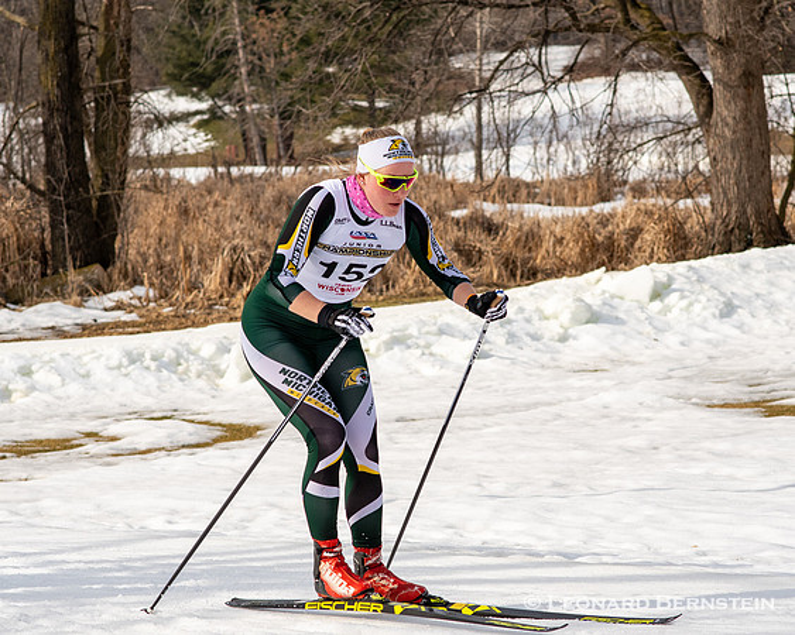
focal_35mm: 150
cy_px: 304
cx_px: 415
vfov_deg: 10.3
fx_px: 3518
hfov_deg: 12.9
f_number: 6.3
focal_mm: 85
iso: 400
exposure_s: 1/2000
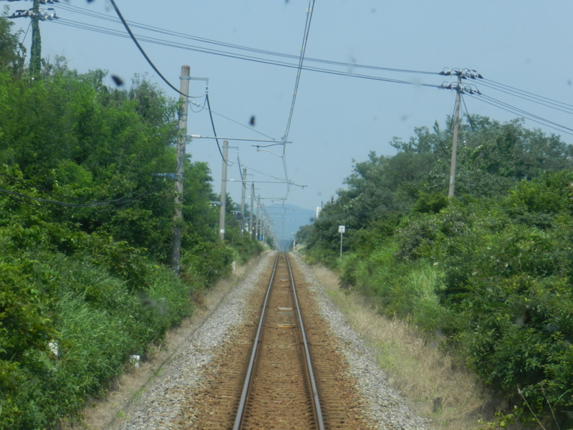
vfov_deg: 11.4
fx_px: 2152
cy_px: 215
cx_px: 286
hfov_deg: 15.2
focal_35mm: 130
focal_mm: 23.1
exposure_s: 1/800
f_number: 5
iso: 160
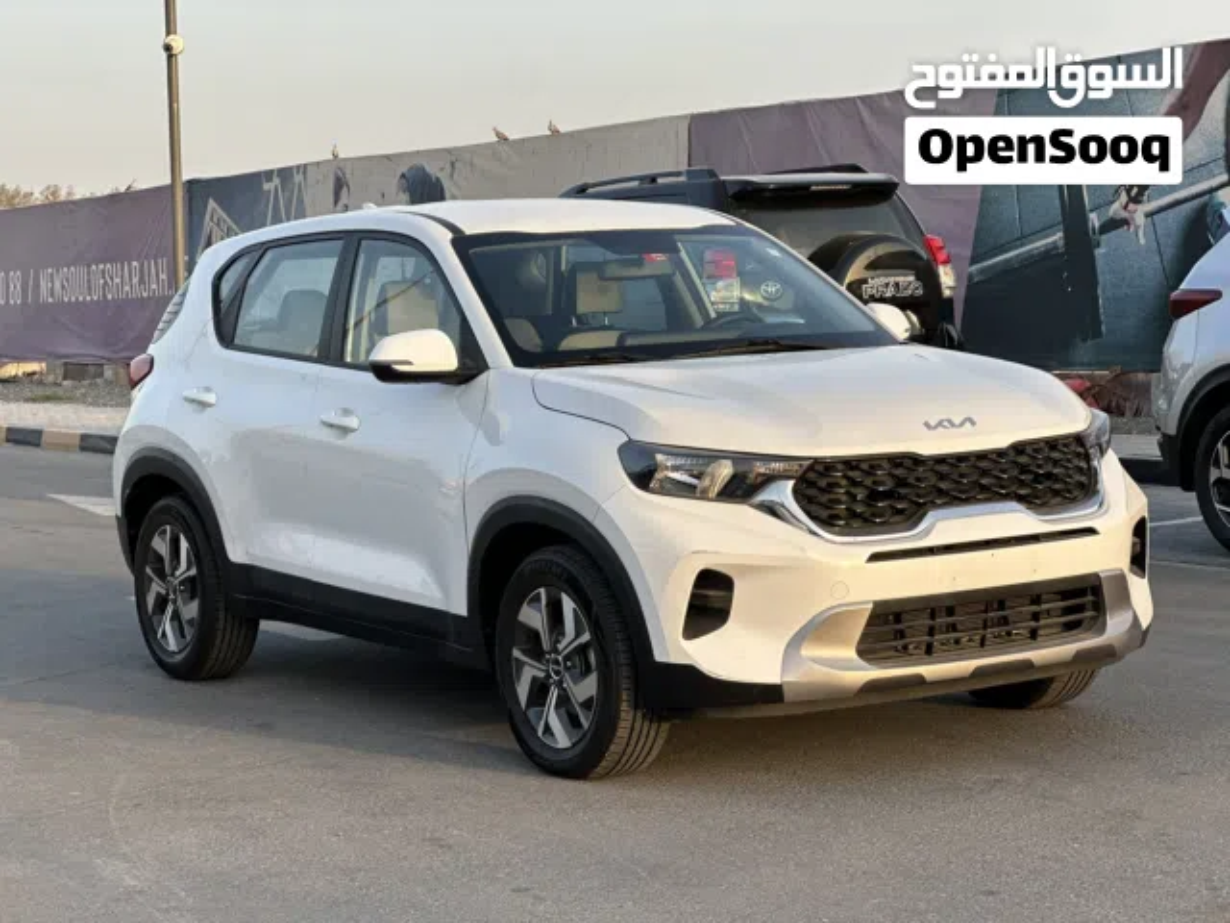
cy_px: 462
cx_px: 615
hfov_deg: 25.3
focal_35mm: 77
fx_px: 2736
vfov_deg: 19.1
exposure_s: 1/121
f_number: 2.8
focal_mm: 9
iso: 20
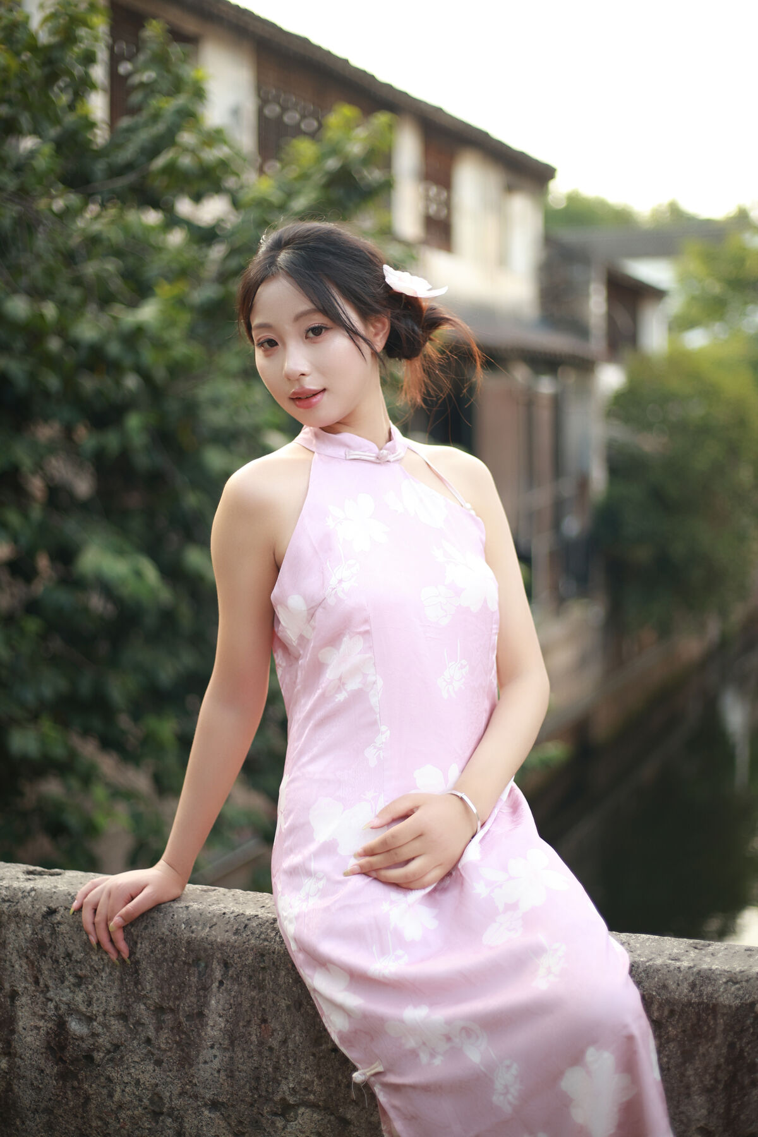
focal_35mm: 49
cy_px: 568
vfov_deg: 40.3
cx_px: 379
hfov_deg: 27.5
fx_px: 1547
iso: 640
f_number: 1.8
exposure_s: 1/1000
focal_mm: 50
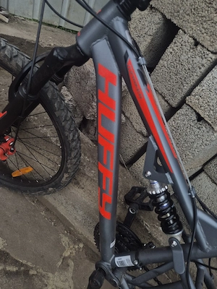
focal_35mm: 23
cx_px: 108
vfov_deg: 73.9
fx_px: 192
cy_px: 144
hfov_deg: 58.9
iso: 40
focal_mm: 5.4
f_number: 1.8
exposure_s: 1/182
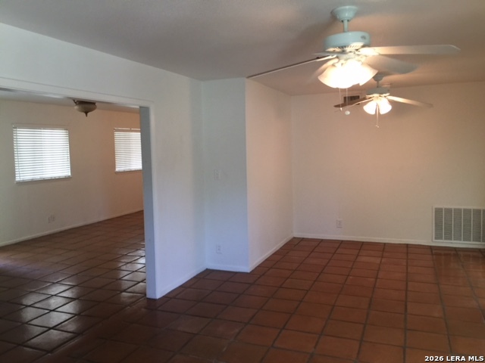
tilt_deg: -3.6
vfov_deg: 48.2
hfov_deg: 61.7
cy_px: 182
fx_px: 406
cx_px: 242
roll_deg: -0.5
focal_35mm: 29
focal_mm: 4.15
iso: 80
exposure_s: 1/15
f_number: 2.2
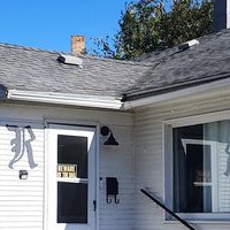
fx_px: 782
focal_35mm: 104
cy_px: 161
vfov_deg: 16.7
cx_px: 143
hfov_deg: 16.7
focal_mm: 6.4
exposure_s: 1/2054
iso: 12
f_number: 1.8
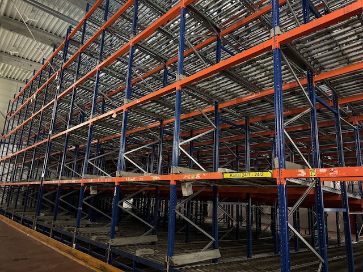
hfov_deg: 71.6
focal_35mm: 24
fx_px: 252
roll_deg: -2.4
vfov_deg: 56.8
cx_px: 182
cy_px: 136
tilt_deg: +13.0
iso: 1000
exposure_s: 1/25
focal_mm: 6.76
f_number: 1.78
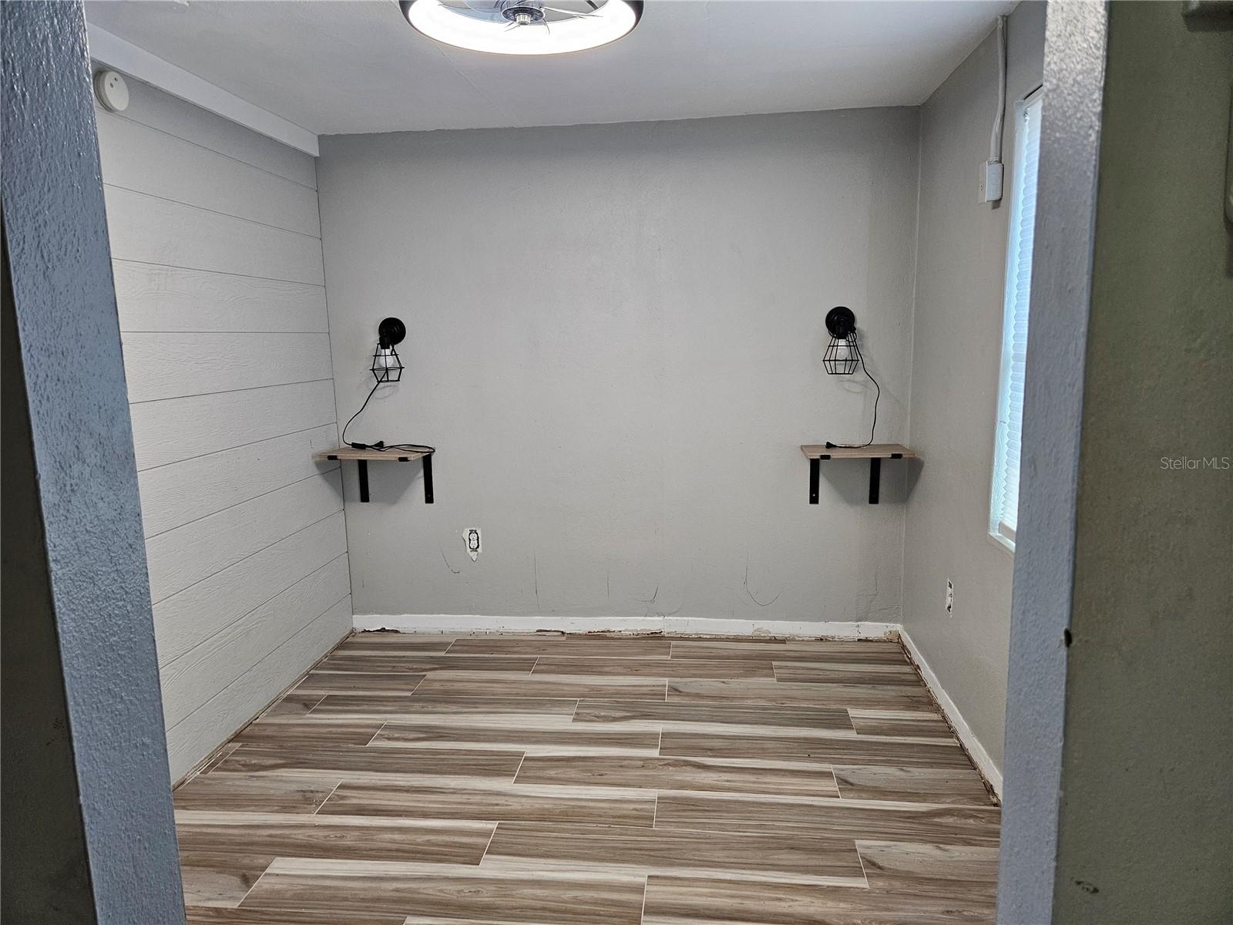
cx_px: 616
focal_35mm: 23
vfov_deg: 58.9
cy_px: 462
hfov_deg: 73.9
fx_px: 819
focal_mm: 5.4
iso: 250
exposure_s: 1/120
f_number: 1.8
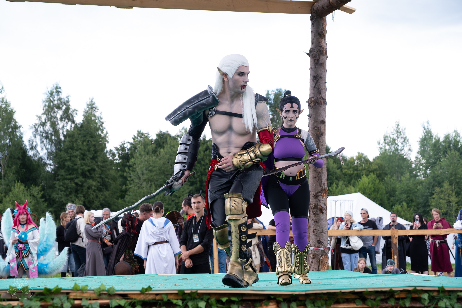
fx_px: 911
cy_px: 154
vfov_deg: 19.2
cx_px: 231
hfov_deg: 28.5
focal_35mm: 71
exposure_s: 1/640
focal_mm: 47
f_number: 3.6
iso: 800
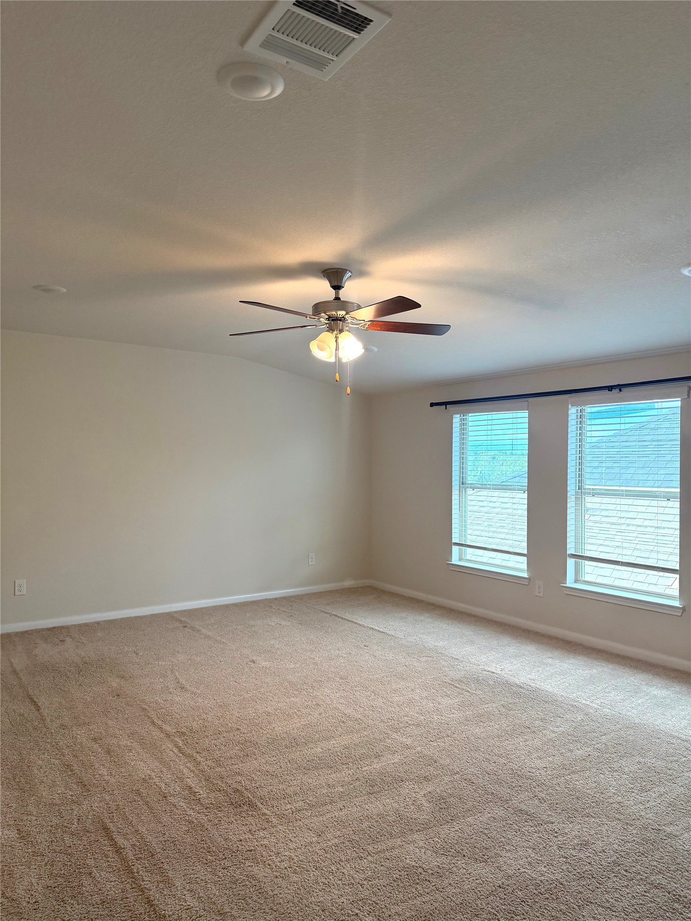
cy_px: 460
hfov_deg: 56.8
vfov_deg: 71.6
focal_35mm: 24
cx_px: 346
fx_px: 639
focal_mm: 6.76
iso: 200
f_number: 1.78
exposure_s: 1/165
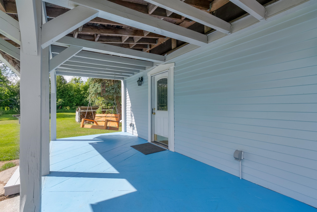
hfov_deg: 96.7
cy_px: 106
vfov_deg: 73.8
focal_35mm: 16
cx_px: 158
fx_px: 141
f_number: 7.1
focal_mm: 16
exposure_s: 1/1000
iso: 320
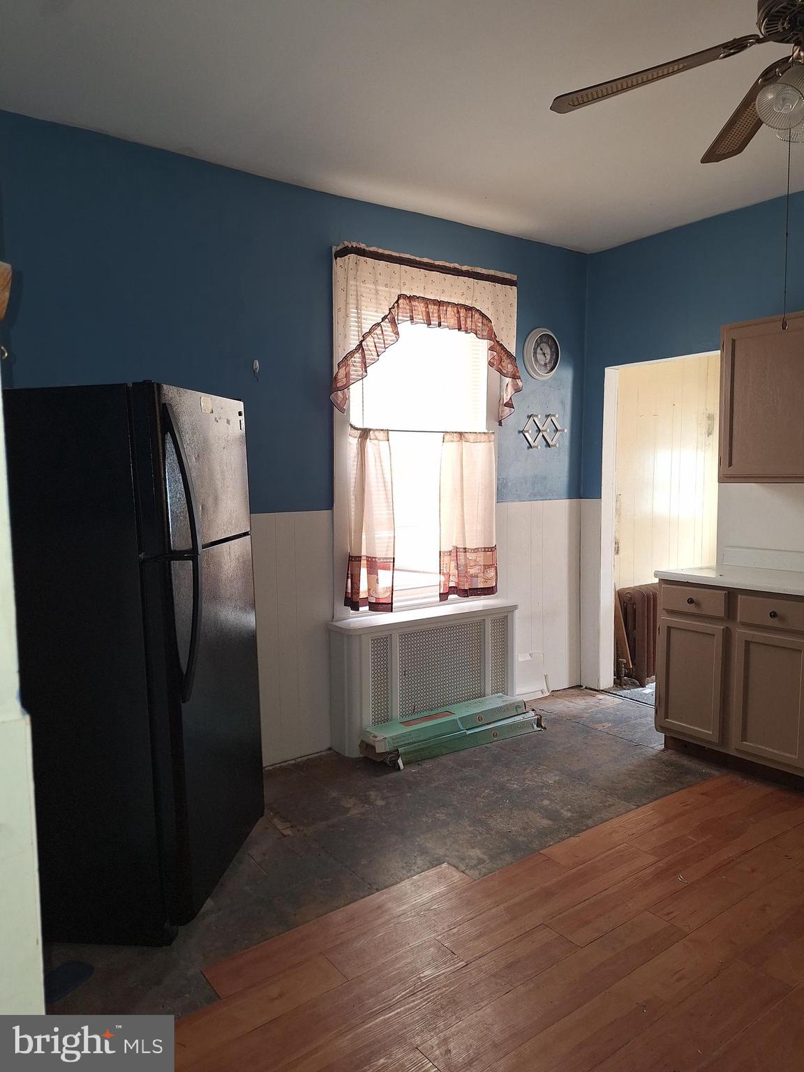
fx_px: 712
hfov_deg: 58.9
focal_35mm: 23
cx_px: 402
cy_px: 536
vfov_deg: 73.9
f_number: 1.8
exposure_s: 1/40
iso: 25
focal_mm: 5.54
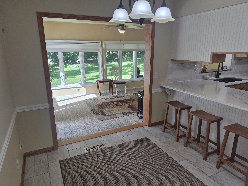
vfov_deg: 58.9
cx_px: 124
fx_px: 165
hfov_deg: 73.9
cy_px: 93
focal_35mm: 23
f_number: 1.8
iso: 40
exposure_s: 1/120
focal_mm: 5.4
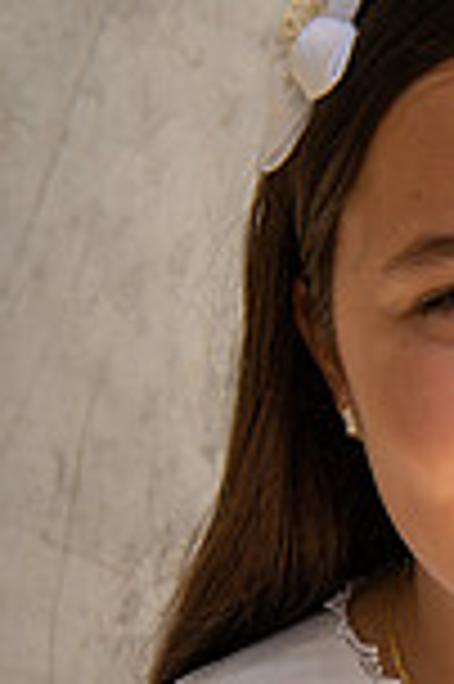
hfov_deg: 8.7
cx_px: 665
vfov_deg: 13.2
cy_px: 616
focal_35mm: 154
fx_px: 2920
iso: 400
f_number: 10
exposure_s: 1/200
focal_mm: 52
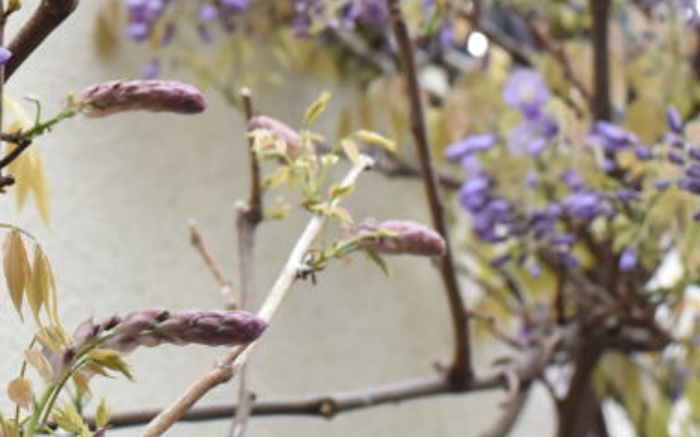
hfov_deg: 14.8
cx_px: -140
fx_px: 2613
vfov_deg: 9.5
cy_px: 24
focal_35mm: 137
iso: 2000
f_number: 4.5
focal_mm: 50
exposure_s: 1/800
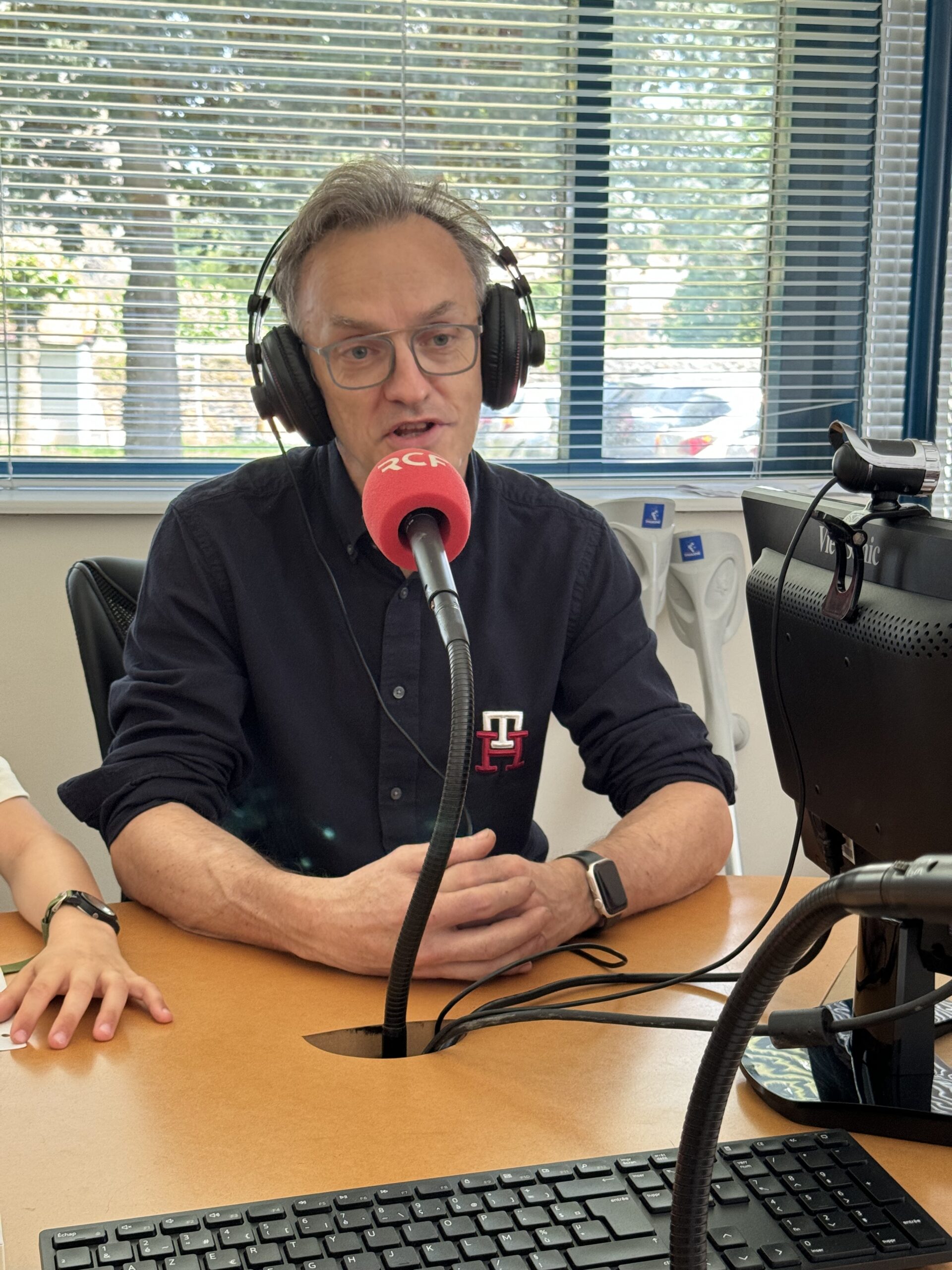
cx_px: 476
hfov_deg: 30.3
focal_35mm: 48
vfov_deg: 39.7
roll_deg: -0.8
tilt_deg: -5.9
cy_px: 635
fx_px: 1760
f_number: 1.78
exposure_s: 1/60
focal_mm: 6.76
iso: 160
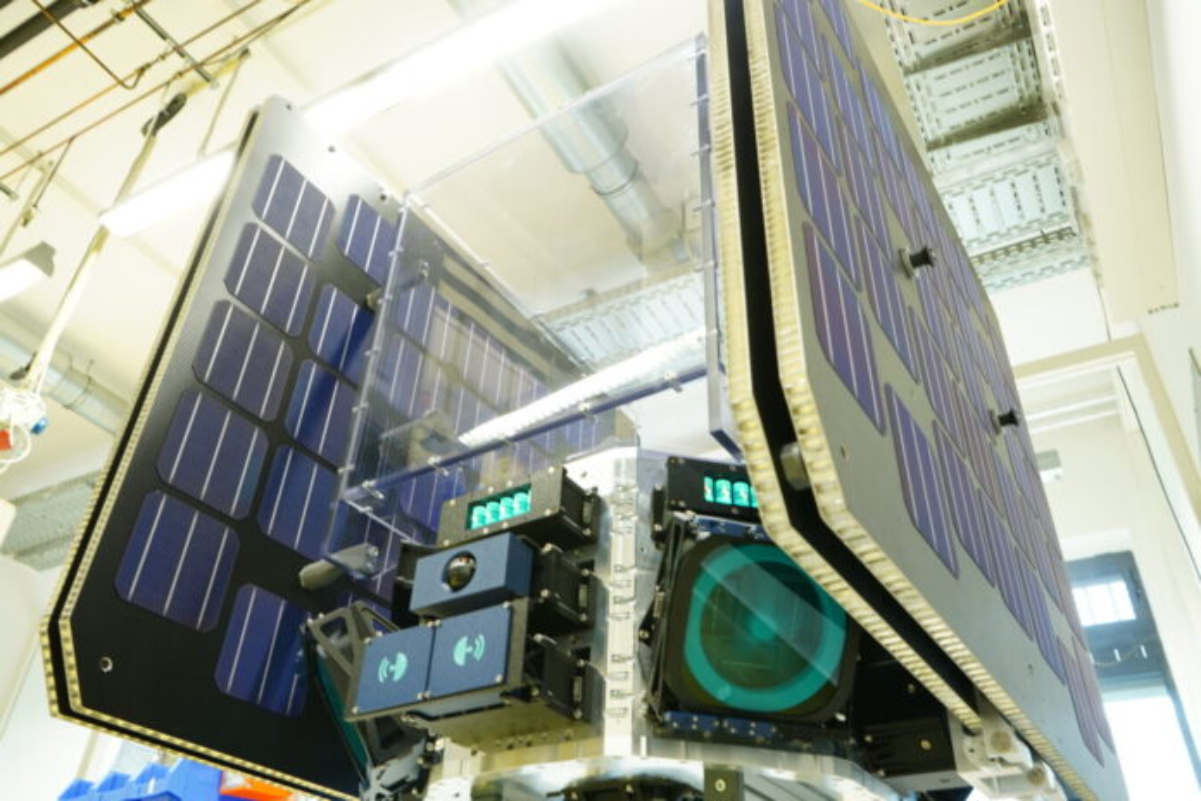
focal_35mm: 28
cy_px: 400
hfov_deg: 65.5
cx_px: 600
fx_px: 934
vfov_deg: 46.4
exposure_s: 1/20
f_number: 6.3
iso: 1250
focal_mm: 28
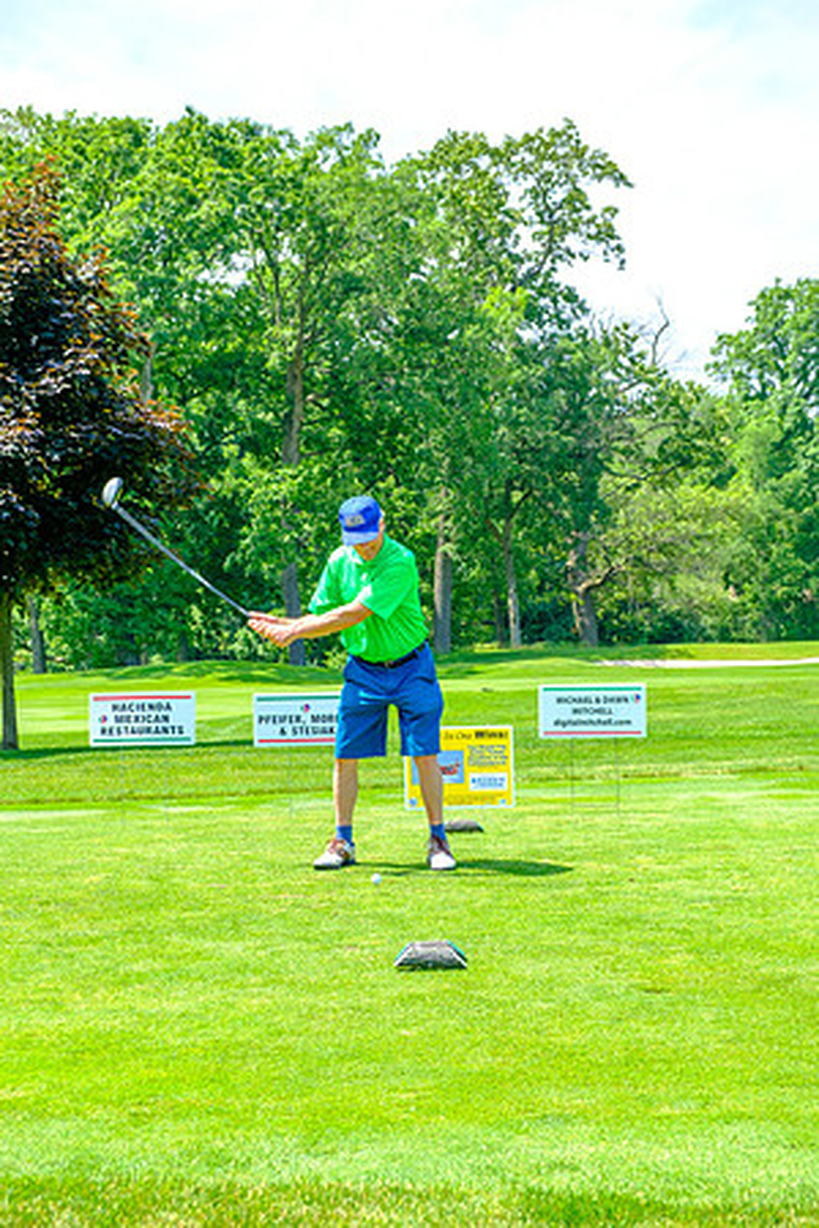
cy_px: 614
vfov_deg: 31.4
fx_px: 2184
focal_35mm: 64
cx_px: 410
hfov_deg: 21.2
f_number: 5.6
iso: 200
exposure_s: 1/500
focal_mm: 42.5
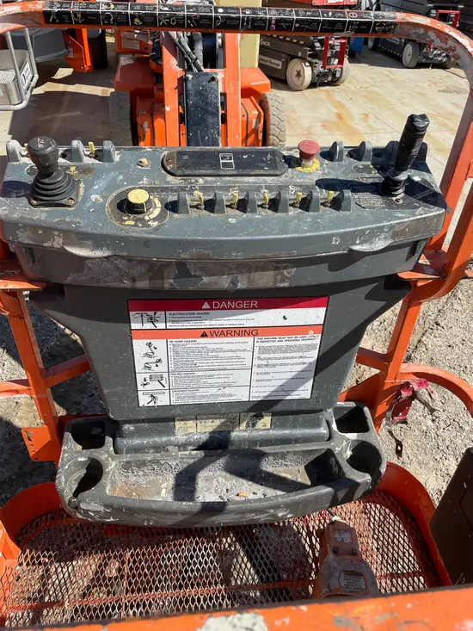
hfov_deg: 53.1
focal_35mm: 26
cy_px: 316
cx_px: 236
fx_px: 474
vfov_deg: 67.3
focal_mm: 4.2
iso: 50
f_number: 1.6
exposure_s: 1/4292
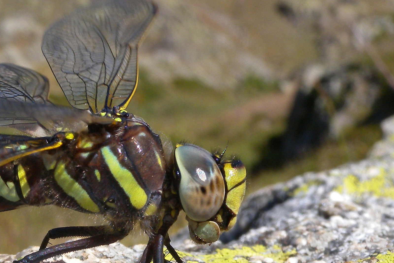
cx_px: 71
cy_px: 226
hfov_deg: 19.4
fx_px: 1138
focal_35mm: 104
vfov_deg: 13.1
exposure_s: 1/292
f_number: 6.6
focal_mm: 8.1
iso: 64
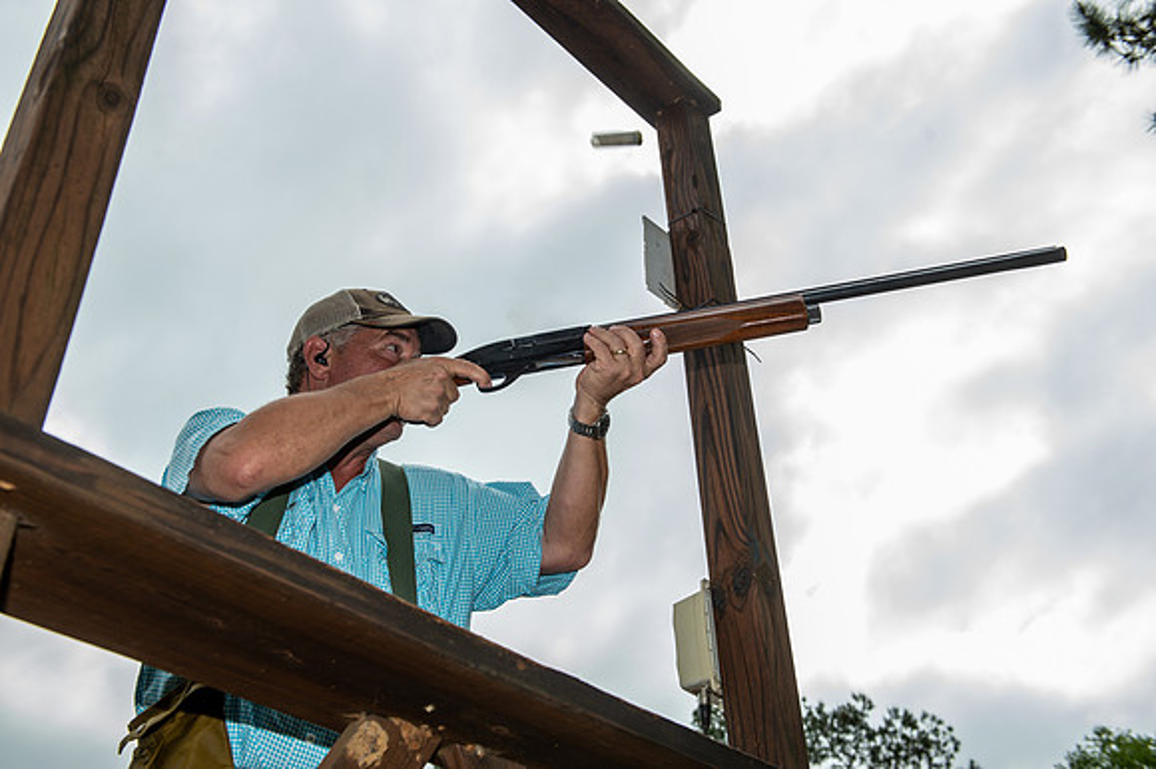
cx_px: 578
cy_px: 384
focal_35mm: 38
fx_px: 1219
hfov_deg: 50.7
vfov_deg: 35.0
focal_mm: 38
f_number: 6.3
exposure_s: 1/320
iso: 125
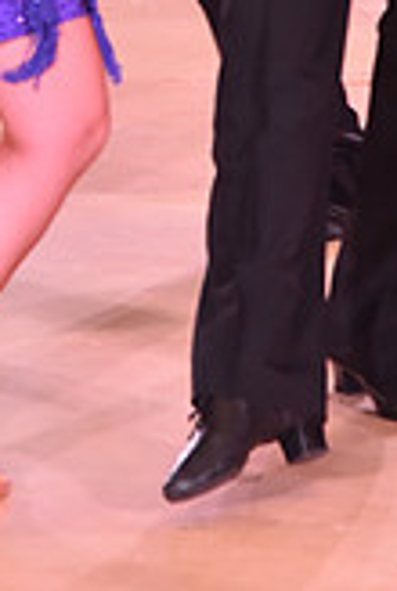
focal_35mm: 371
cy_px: -252
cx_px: 49
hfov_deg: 3.7
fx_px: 6111
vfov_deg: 5.5
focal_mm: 105
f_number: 5.6
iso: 2500
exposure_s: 1/250
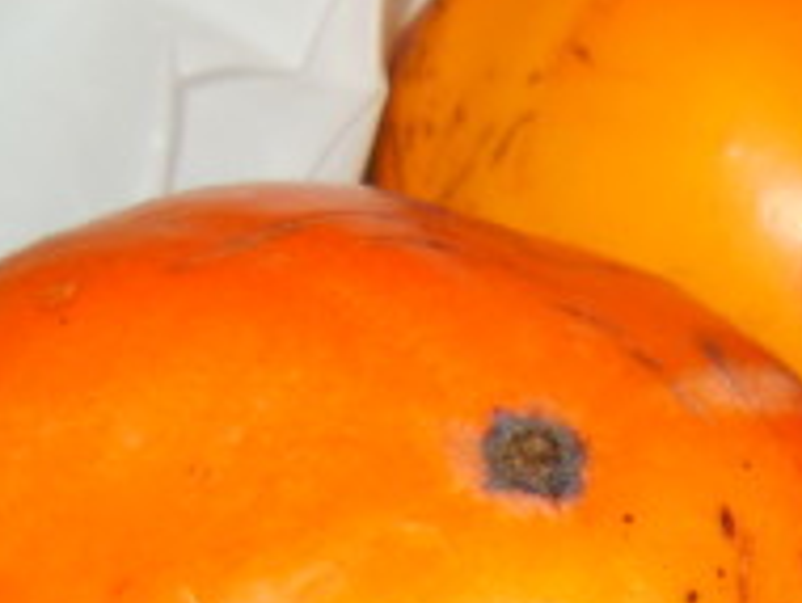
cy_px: 881
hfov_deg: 16.7
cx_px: 1271
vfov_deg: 13.4
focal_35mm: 105
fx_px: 2436
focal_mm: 4.5
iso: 125
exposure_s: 1/25
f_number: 6.2
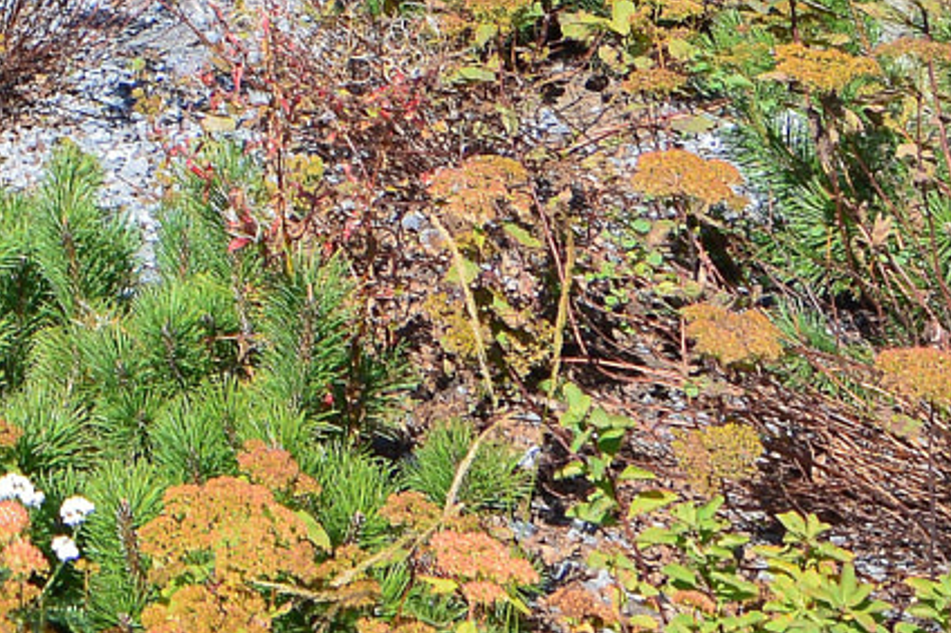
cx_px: -579
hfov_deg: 19.5
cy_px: -458
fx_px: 2296
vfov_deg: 14.1
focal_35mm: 87
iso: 100
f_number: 7.1
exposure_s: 1/160
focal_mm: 12
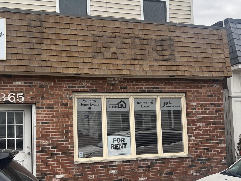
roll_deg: +1.9
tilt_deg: +5.6
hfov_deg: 45.5
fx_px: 285
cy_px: 107
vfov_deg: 35.0
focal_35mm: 41
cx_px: 97
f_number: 1.5
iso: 50
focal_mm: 5.7
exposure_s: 1/572
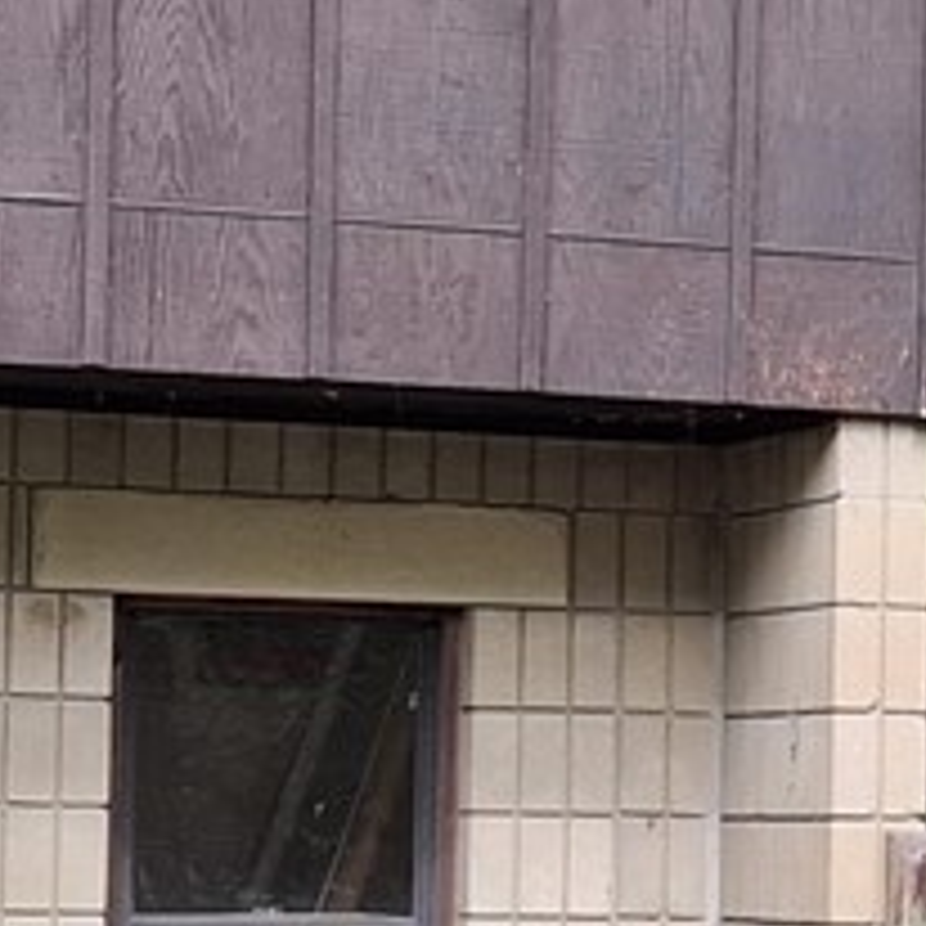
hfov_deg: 10.1
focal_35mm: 172
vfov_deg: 10.2
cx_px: 998
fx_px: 5206
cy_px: 607
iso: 32
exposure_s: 1/241
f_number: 1.8
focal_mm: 4.69
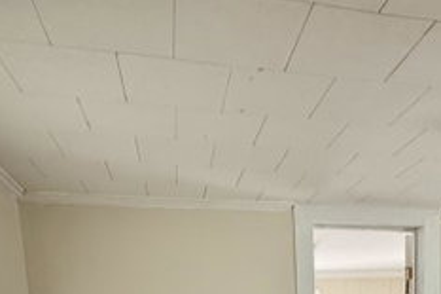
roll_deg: +0.8
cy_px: 423
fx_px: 490
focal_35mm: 40
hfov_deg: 47.6
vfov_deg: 26.0
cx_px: 300
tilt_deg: -9.8
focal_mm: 2.22
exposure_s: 1/120
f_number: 2.2
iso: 320
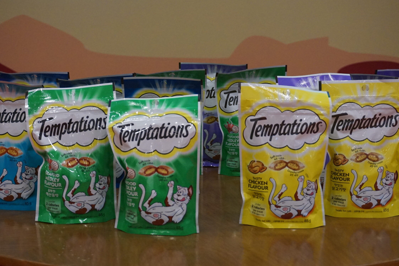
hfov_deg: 30.3
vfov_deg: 20.4
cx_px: 190
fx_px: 738
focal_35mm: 67
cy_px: 133
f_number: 5.6
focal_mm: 39
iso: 3200
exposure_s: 1/160
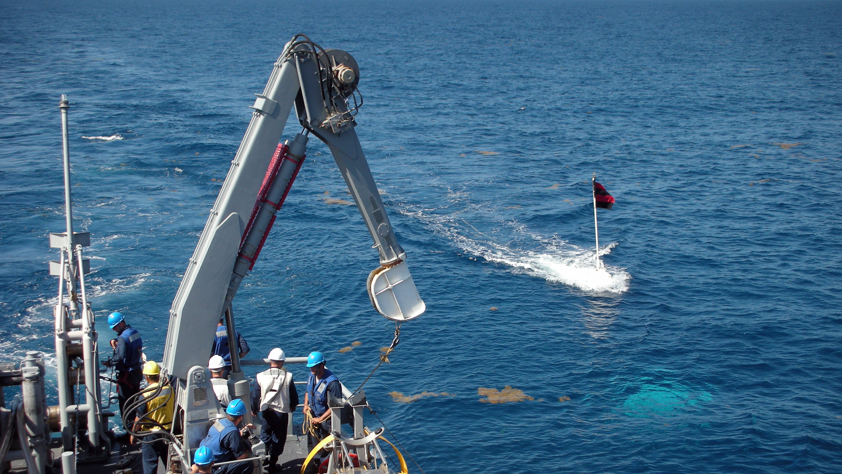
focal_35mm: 58
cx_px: 419
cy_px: 309
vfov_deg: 20.7
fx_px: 1295
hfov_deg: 36.0
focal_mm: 8.8
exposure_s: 1/436
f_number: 3.5
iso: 50
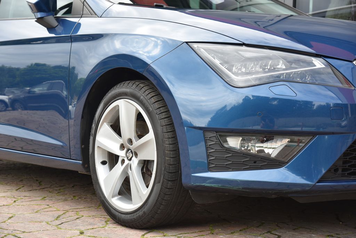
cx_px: 178
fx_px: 742
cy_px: 119
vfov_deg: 18.2
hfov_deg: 27.0
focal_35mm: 75
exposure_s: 1/200
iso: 500
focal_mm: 75
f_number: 7.1
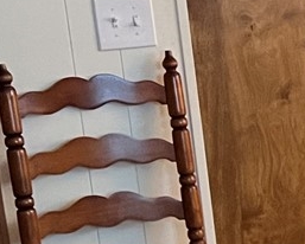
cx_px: 811
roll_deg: +0.1
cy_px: 207
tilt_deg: -14.6
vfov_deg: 9.8
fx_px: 1427
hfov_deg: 10.1
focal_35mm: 158
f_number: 1.5
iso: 320
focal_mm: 5.7
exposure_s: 1/60
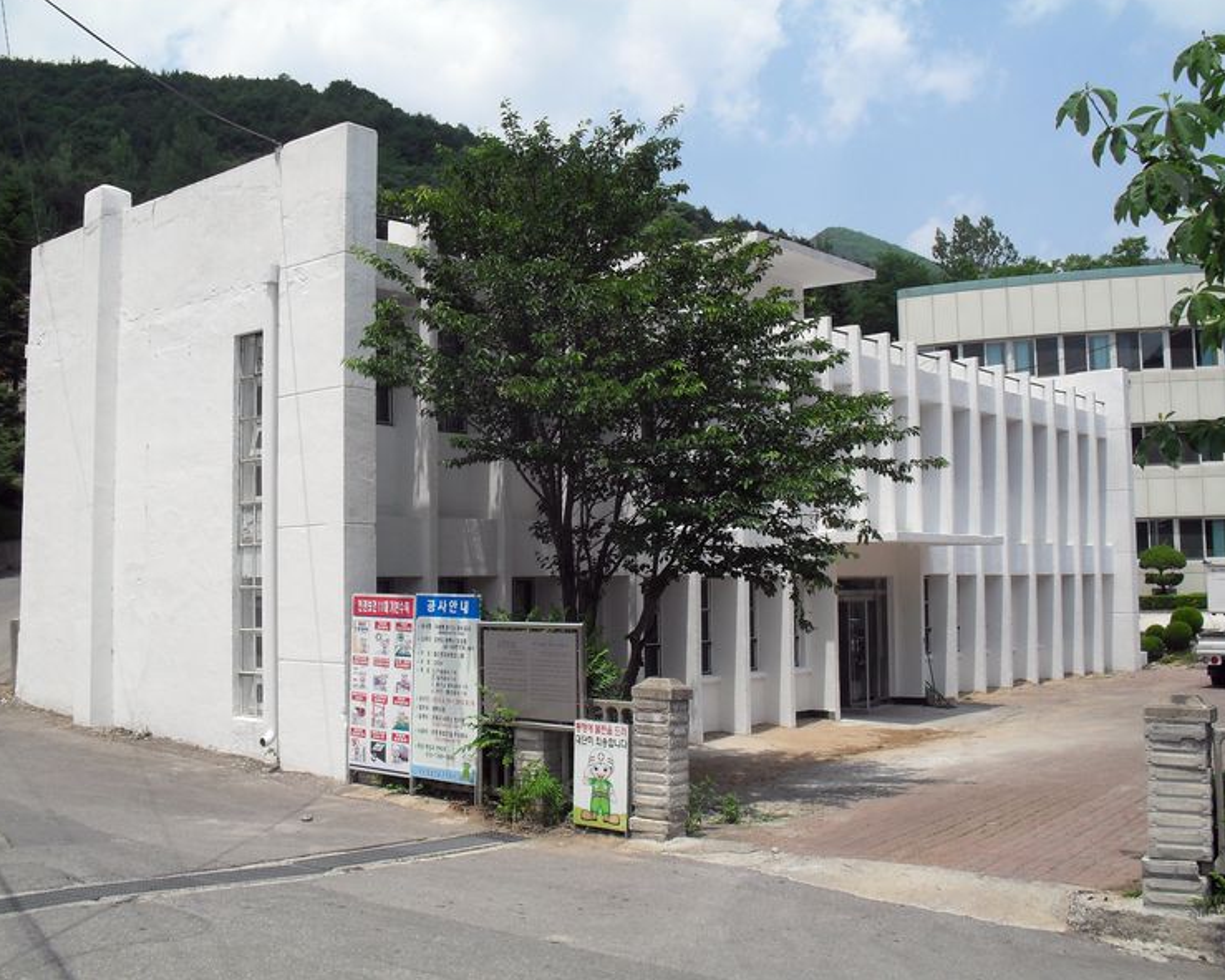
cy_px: 486
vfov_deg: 40.1
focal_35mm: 37
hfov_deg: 49.1
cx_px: 602
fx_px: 1341
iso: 100
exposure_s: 1/250
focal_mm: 6.3
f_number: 8.4
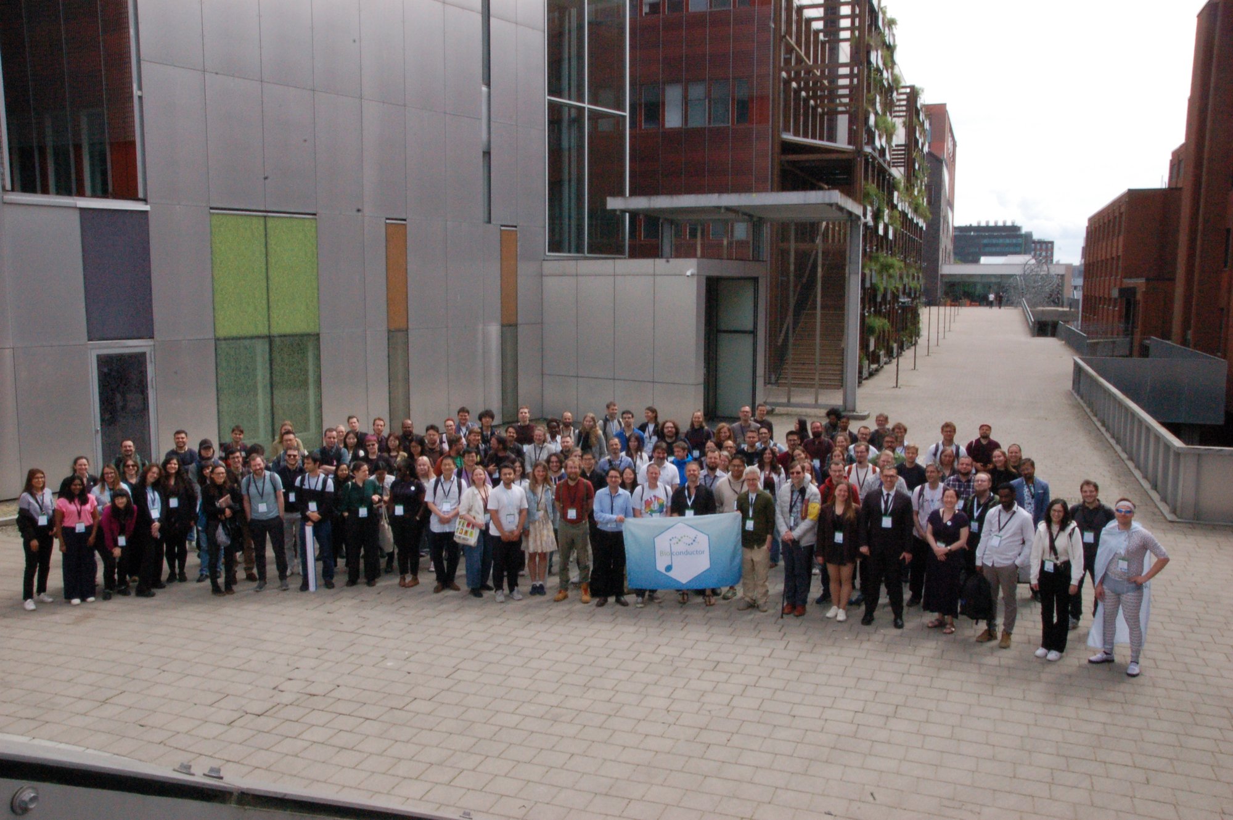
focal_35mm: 30
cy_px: 410
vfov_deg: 43.5
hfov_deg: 62.0
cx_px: 616
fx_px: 1027
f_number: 32
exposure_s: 1/125
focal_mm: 20
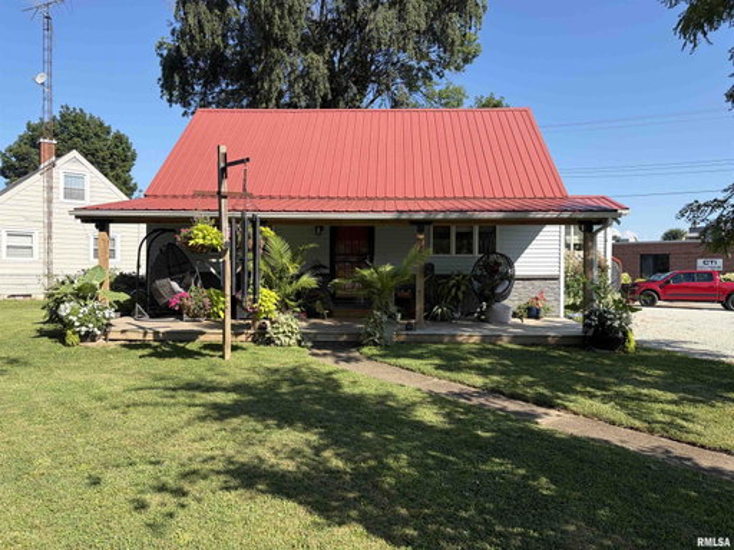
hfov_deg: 67.3
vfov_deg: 53.1
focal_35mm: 26
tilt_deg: -0.2
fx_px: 551
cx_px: 367
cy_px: 275
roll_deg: +0.7
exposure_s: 1/1799
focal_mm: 5.96
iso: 50
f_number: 1.6
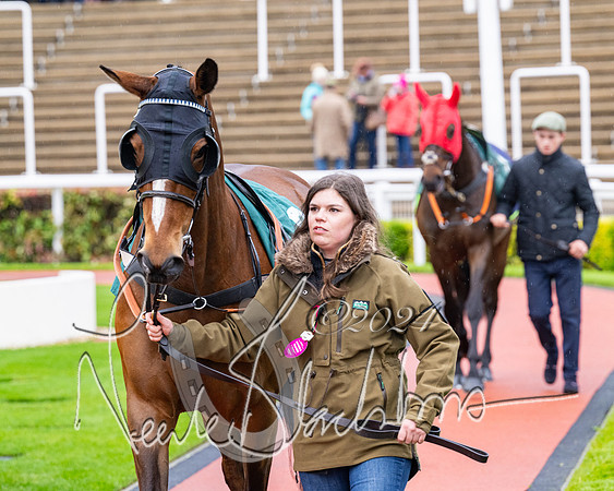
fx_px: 3701
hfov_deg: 9.5
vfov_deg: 7.6
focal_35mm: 204
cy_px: 220
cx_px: 317
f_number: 5
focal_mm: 160
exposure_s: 1/500
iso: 1000
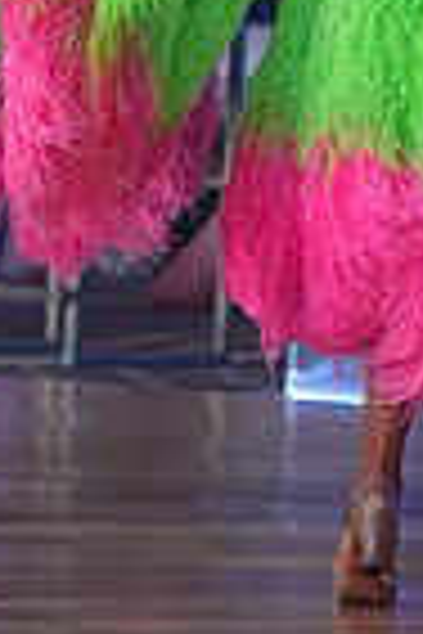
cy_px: -202
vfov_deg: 3.3
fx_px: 10927
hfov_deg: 2.2
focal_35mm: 620
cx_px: 340
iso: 1250
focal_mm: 151
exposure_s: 1/400
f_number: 4
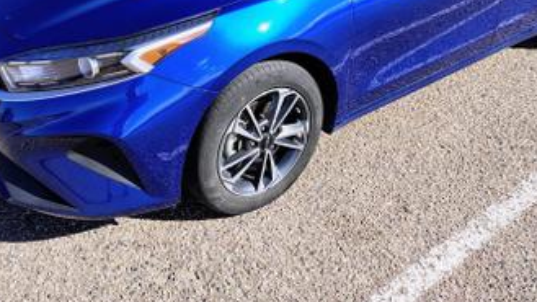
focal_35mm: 40
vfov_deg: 28.0
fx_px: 570
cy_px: 2
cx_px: 263
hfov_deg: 50.5
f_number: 1.8
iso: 100
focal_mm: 5.56
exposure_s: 1/699
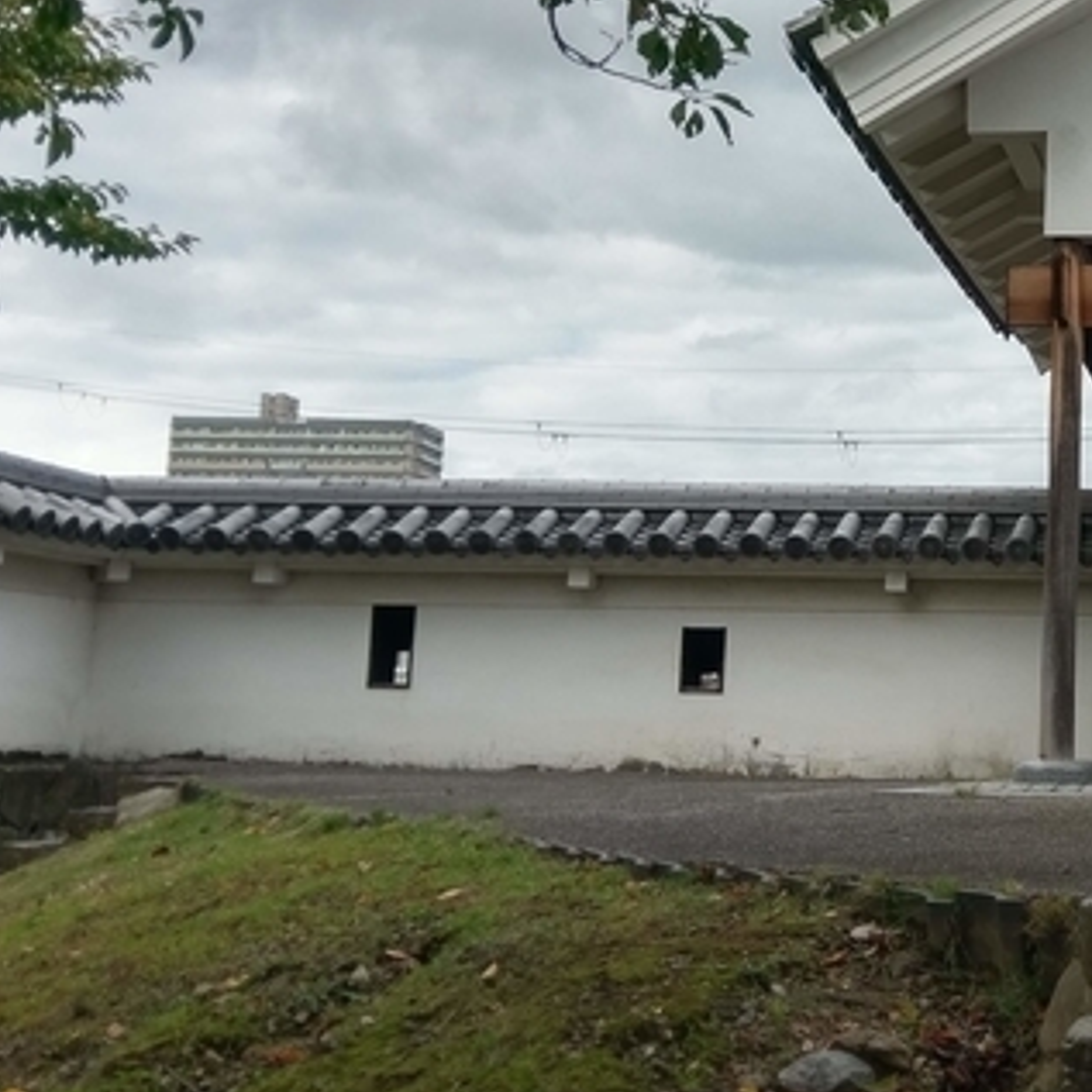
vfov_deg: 29.4
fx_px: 2070
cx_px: 1037
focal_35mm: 58
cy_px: 413
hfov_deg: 28.1
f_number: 1.8
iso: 100
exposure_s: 1/1011
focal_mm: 4.58
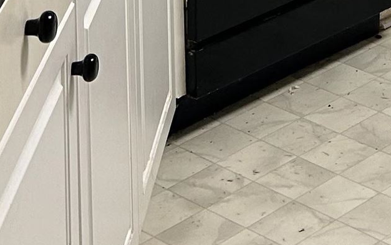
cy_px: -426
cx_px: 607
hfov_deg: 14.3
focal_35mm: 135
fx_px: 1439
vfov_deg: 8.5
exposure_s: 1/60
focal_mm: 5.7
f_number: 1.5
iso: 64
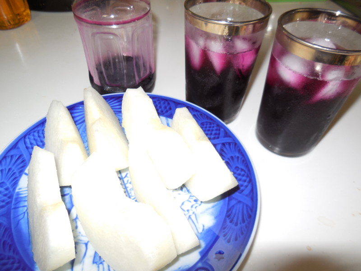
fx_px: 261
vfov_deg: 54.9
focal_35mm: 25
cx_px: 180
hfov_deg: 69.4
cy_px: 136
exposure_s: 1/25
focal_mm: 4.5
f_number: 3.1
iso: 125
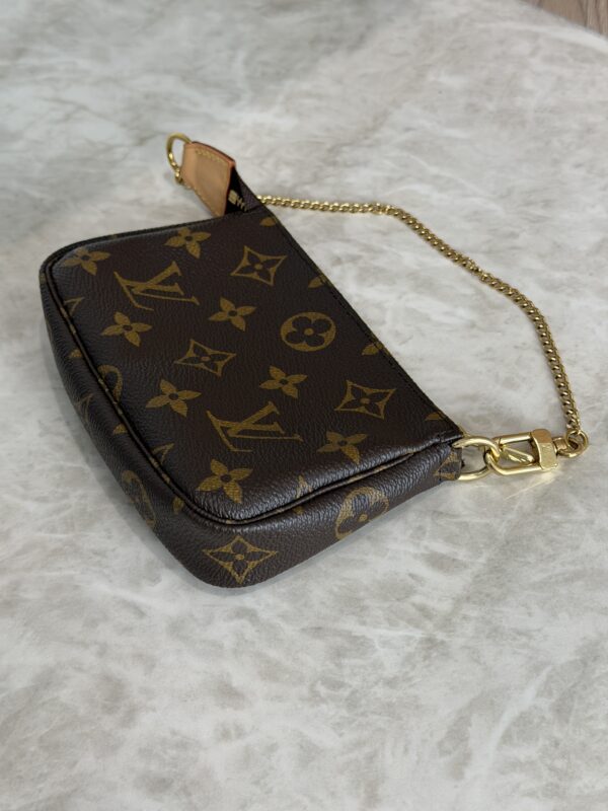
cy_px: 406
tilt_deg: -48.3
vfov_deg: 39.7
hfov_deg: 30.3
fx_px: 1124
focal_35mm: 48
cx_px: 304
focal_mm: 6.76
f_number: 1.78
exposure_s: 1/60
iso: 50
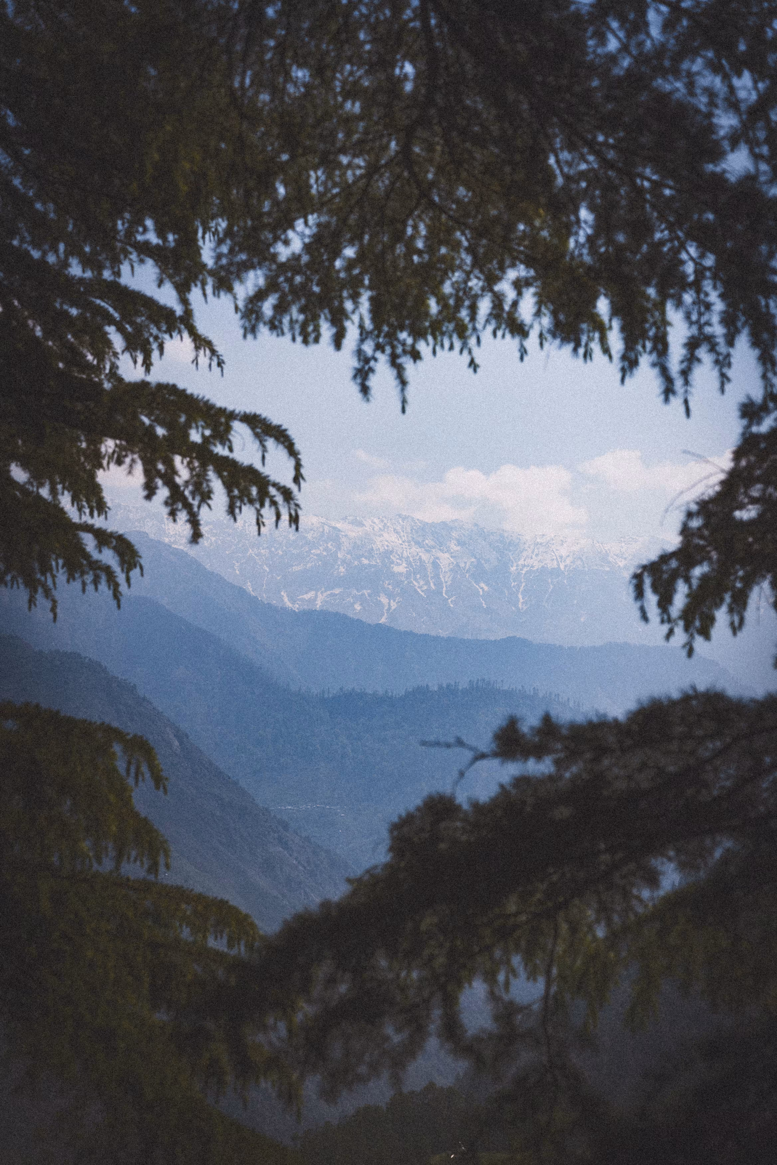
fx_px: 1910
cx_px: 388
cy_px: 582
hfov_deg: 23.0
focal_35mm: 59
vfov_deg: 33.9
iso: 100
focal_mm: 59
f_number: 3.5
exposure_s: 1/4000
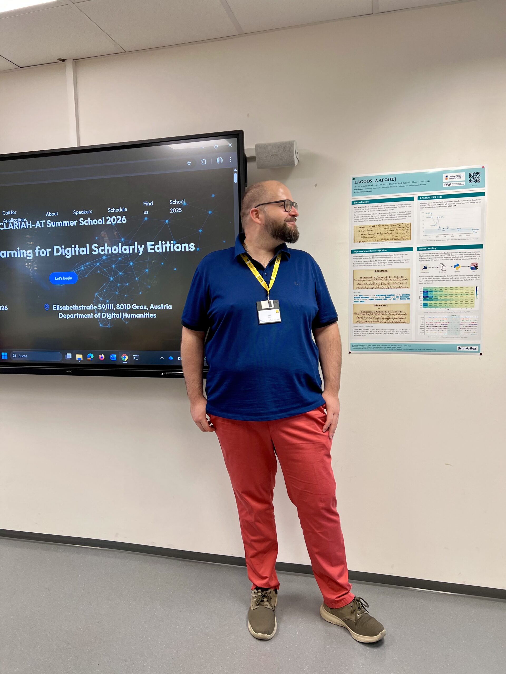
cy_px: 337
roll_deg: -0.1
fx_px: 507
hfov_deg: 53.1
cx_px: 253
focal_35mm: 26
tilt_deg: -4.5
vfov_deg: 67.3
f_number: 1.5
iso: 64
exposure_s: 1/100
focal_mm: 5.7
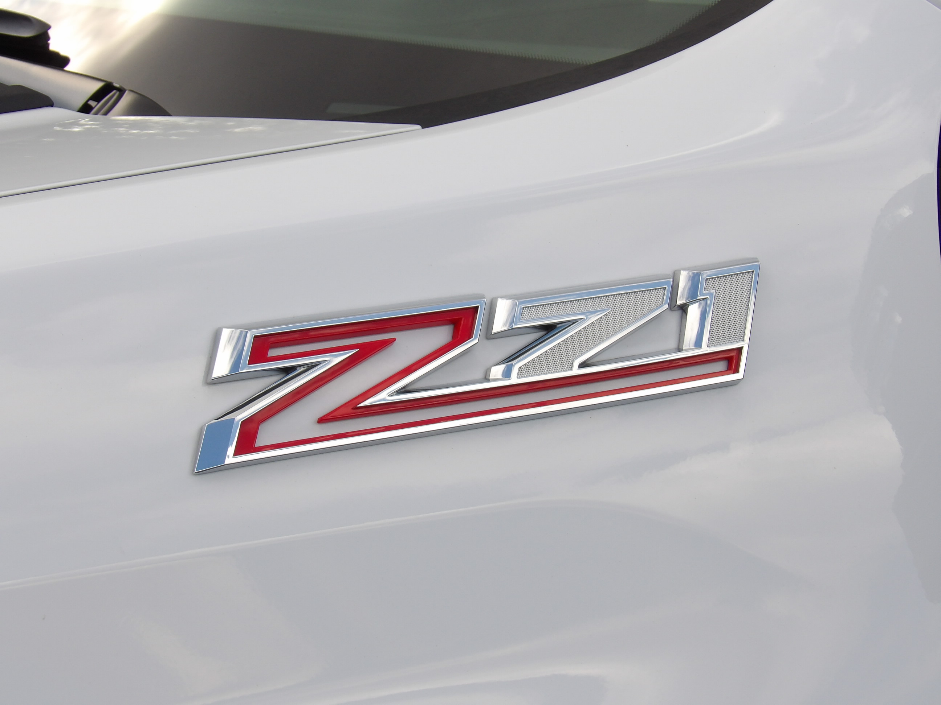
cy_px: 352
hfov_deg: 16.3
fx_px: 3289
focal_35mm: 121
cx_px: 470
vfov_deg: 12.2
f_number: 4.2
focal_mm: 21.7
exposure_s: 1/335
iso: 100
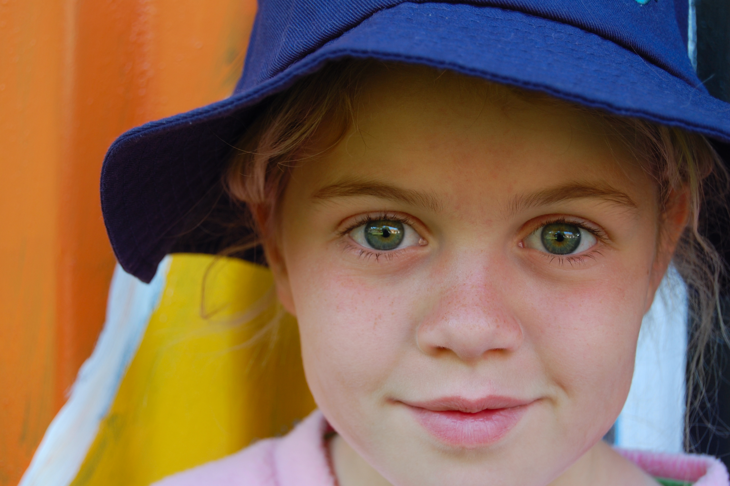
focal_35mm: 82
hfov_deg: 24.6
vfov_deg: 16.5
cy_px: 243
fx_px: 1671
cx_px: 365
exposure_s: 1/40
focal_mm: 55
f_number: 5.6
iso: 200
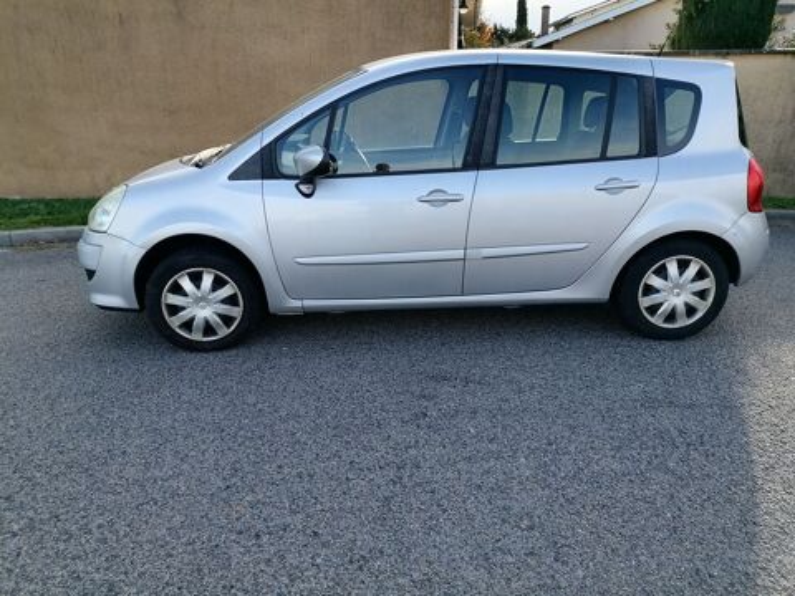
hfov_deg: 67.3
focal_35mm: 26
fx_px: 597
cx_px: 398
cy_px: 298
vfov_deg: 53.1
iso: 50
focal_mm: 5.4
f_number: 1.8
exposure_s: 1/367
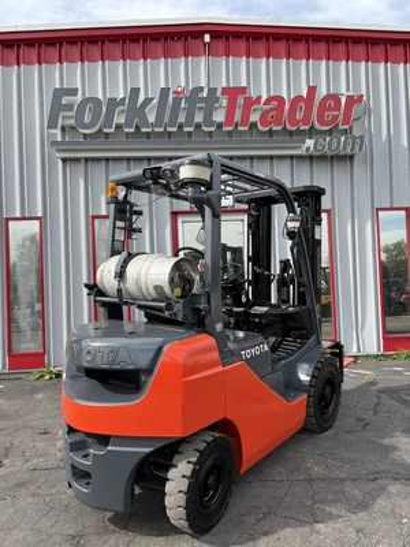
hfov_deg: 53.1
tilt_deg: +2.1
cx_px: 205
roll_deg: +2.3
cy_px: 274
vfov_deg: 67.3
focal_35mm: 26
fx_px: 411
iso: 50
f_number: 1.6
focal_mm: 5.96
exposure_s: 1/1393
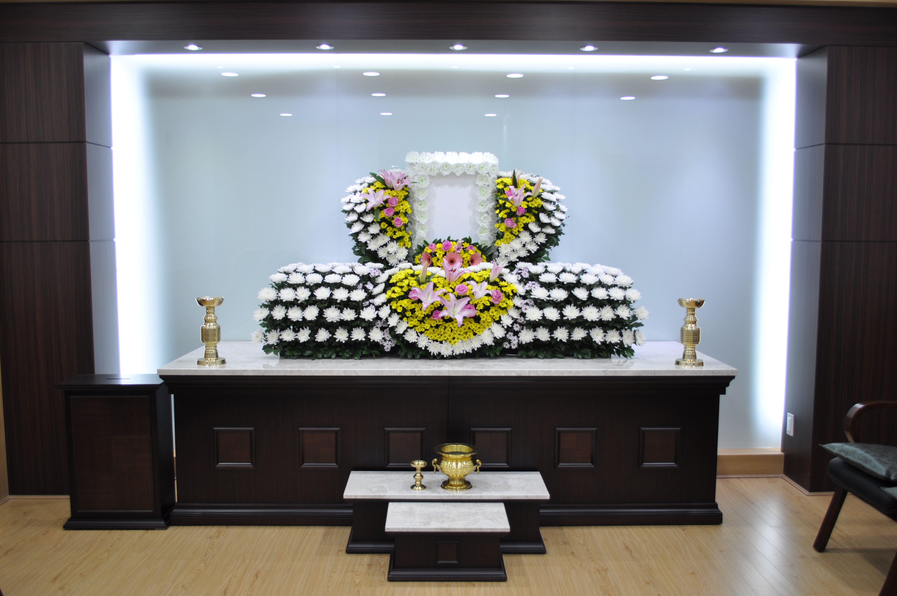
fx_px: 821
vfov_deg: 39.9
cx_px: 448
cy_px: 298
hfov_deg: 57.3
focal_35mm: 33
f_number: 6.3
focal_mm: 22
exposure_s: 1/20
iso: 200
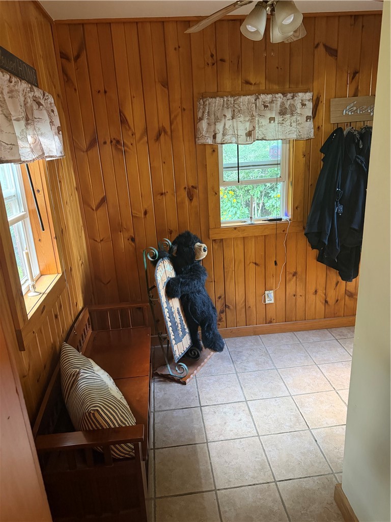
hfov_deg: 56.8
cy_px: 261
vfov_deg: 71.6
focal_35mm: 24
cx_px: 196
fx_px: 361
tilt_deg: -17.1
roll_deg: +3.7
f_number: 1.78
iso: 640
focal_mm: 6.76
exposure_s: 1/40
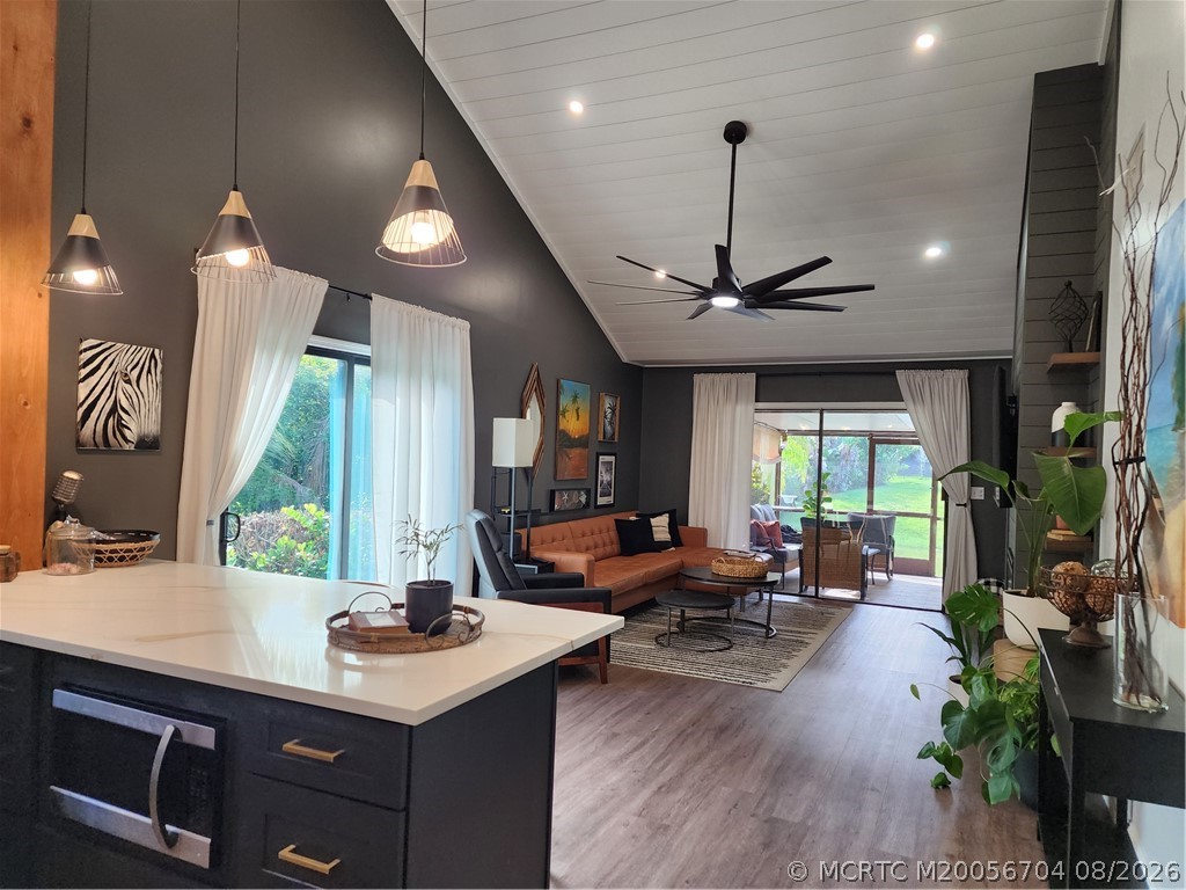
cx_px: 593
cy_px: 445
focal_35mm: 23
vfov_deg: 58.9
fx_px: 788
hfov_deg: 73.9
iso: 100
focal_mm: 6.4
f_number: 1.8
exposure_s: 1/120
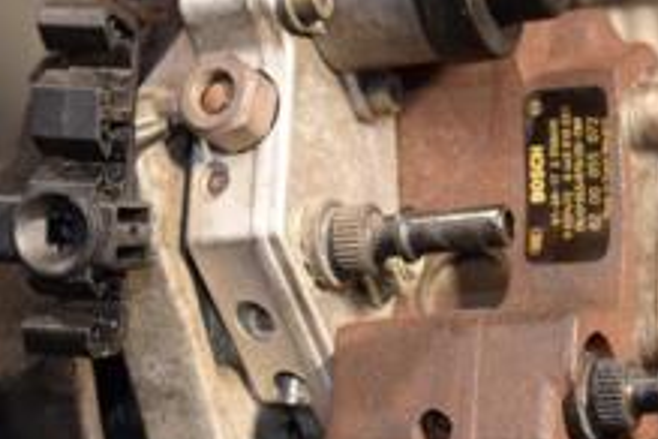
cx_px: 466
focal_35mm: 115
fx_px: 2102
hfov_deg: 17.7
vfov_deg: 11.9
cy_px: 304
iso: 800
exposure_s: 1/80
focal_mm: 28
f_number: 5
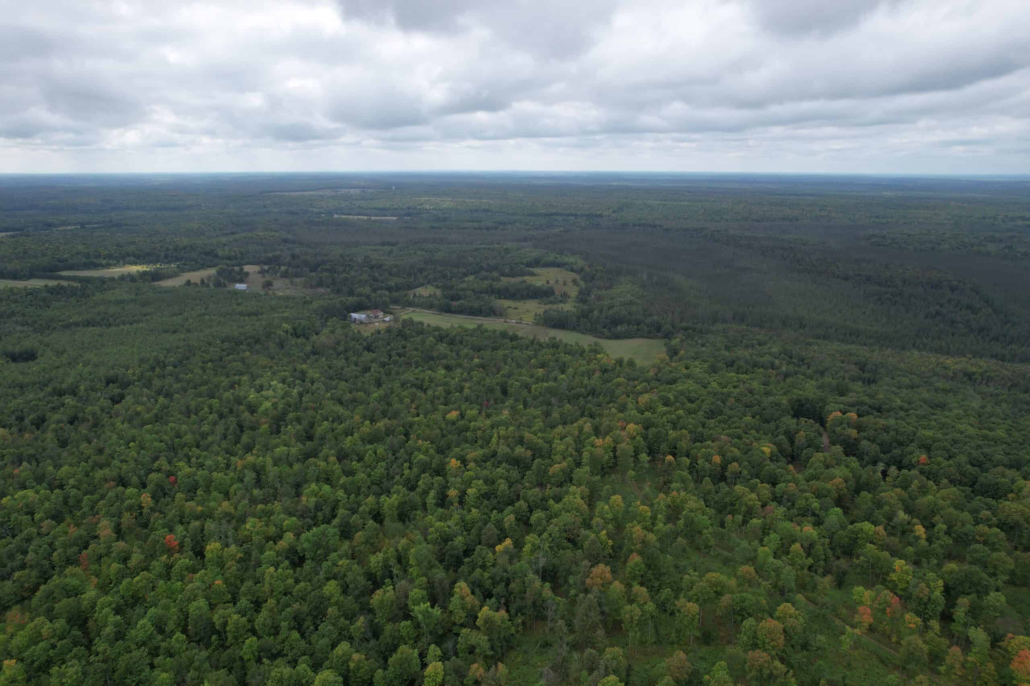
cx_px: 515
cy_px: 343
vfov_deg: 57.2
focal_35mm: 22
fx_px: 629
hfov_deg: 78.6
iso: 100
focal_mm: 8.38
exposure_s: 1/1250
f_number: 2.8
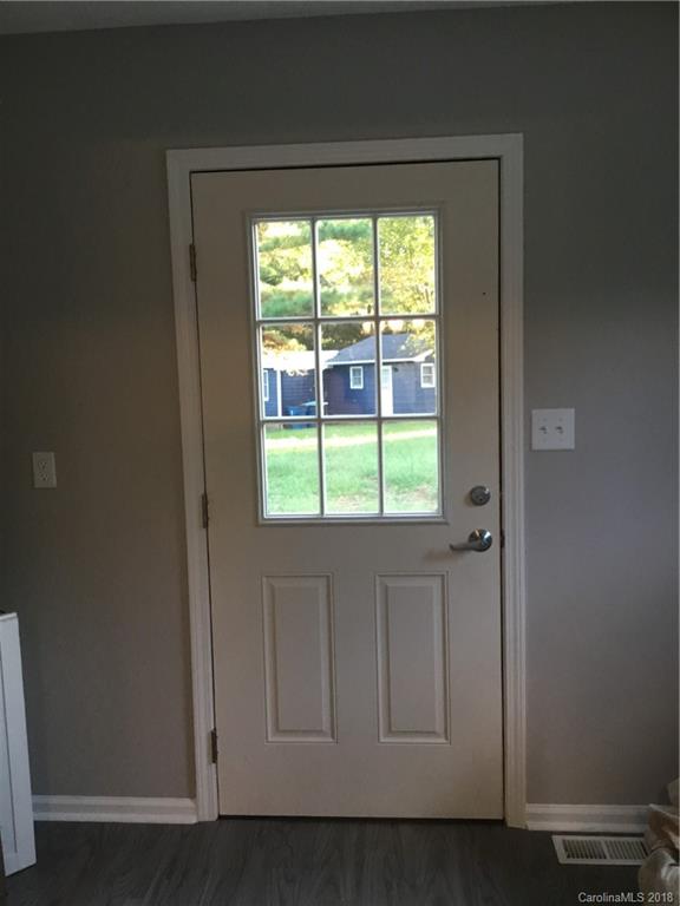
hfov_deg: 45.4
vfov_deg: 58.4
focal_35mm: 31
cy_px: 453
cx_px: 340
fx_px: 812
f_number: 2.4
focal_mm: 3.3
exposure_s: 1/30
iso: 80
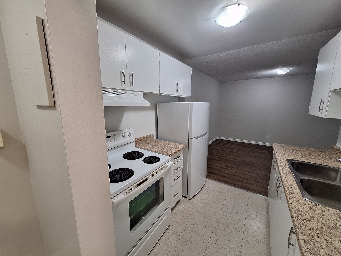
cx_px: 170
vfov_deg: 89.9
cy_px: 128
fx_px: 128
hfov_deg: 106.2
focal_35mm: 13
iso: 125
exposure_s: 1/40
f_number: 2.2
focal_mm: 1.74
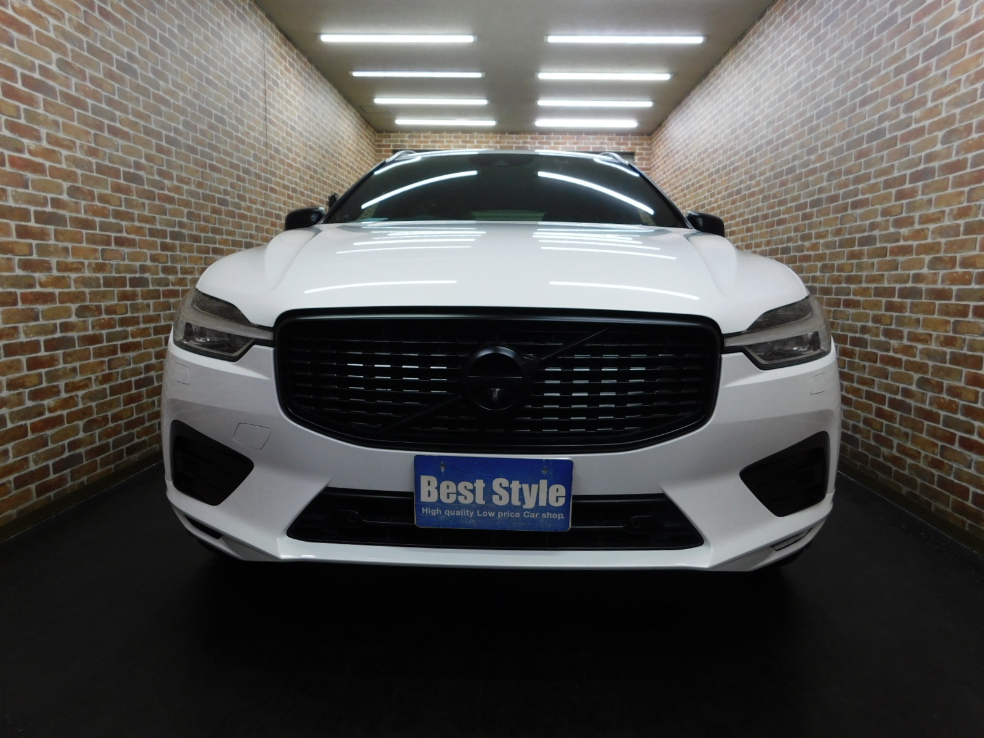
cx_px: 492
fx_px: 654
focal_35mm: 23
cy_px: 369
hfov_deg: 73.9
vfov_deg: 58.9
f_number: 3
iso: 125
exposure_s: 1/40
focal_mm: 4
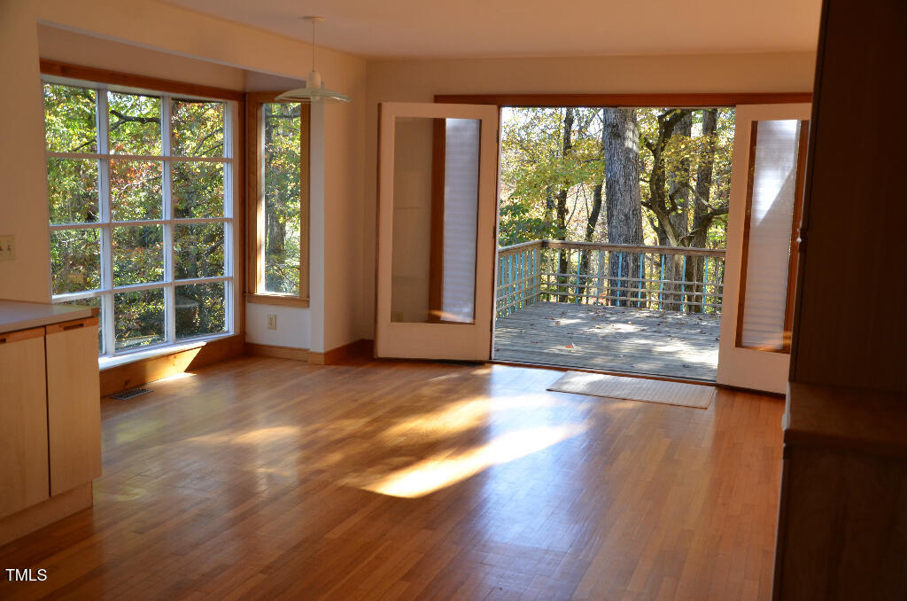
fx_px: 905
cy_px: 300
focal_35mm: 36
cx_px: 454
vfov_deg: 36.7
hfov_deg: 53.2
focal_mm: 24
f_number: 5.6
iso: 360
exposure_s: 1/125
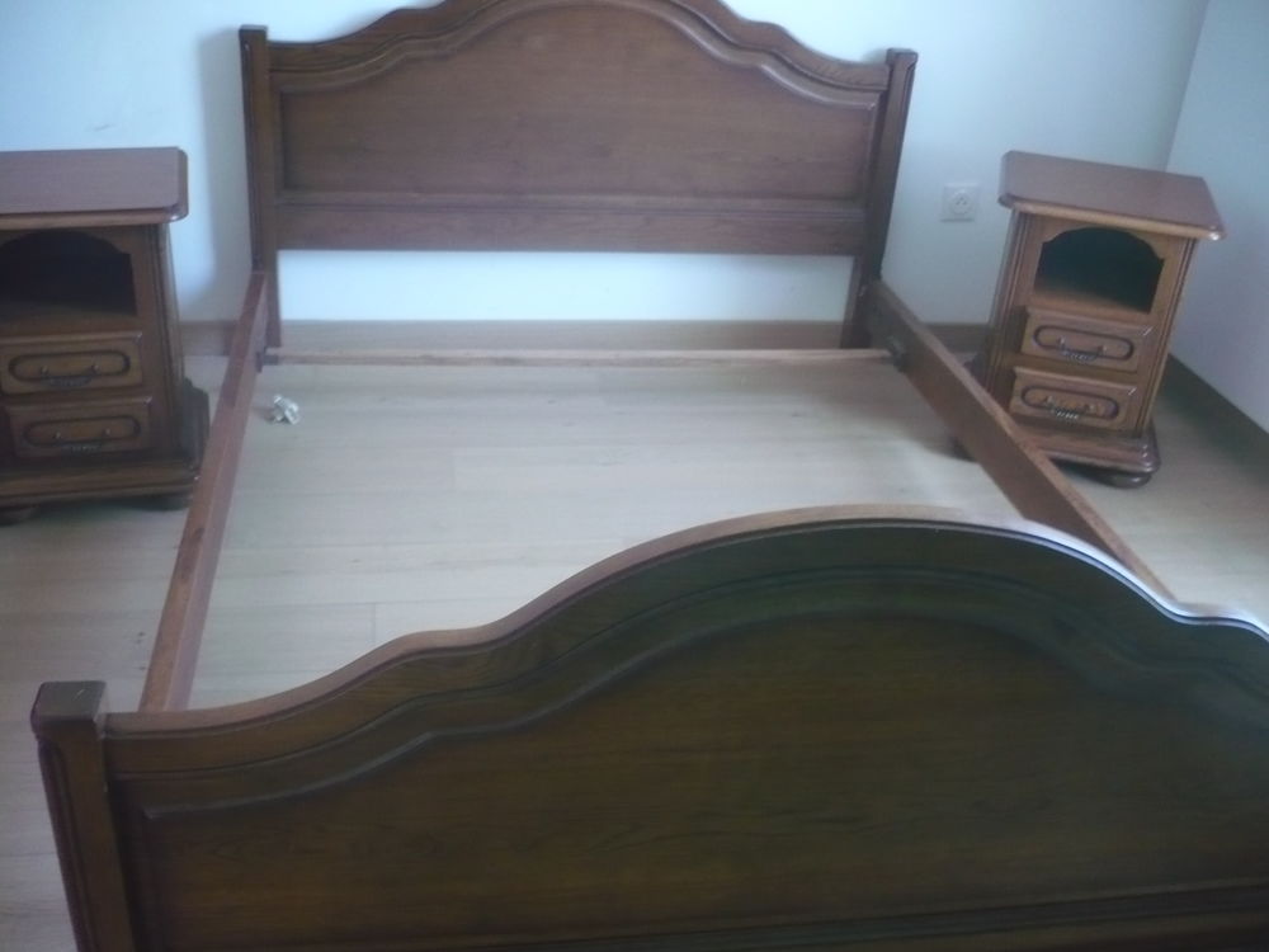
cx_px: 634
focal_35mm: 35
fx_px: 1283
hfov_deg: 52.6
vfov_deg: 40.7
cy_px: 476
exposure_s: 1/30
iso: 320
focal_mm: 5.8
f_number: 2.8
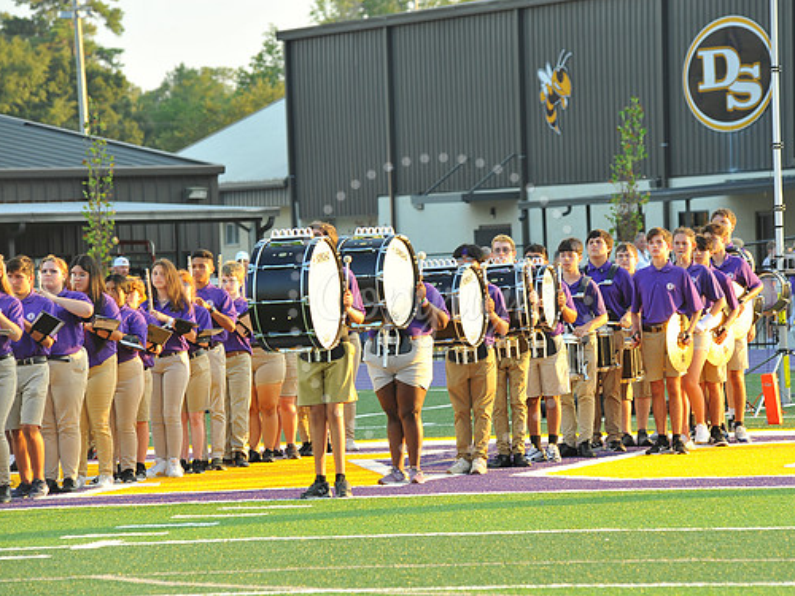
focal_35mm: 223
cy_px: 304
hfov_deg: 8.9
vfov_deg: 6.7
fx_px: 5121
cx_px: 440
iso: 250
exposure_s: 1/80
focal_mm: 200
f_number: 7.1
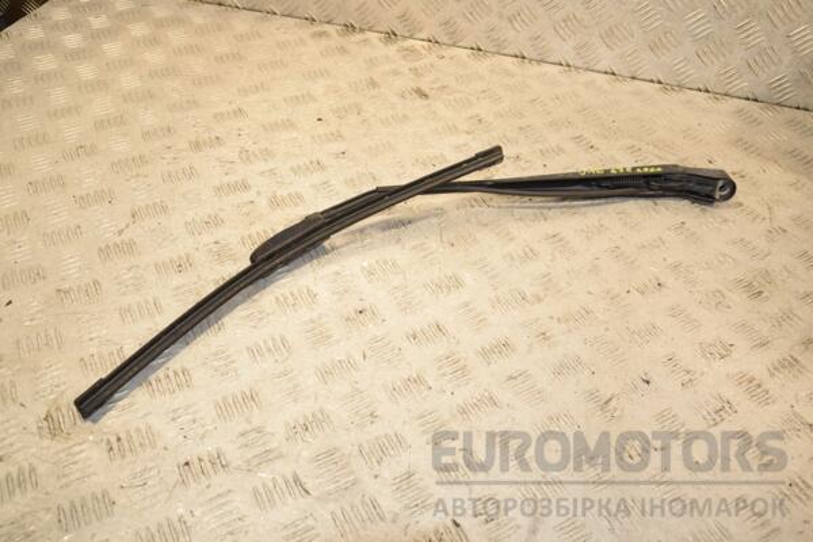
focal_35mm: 33
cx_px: 406
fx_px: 745
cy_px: 271
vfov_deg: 40.0
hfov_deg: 57.2
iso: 800
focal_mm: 22
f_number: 6.3
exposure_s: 1/200
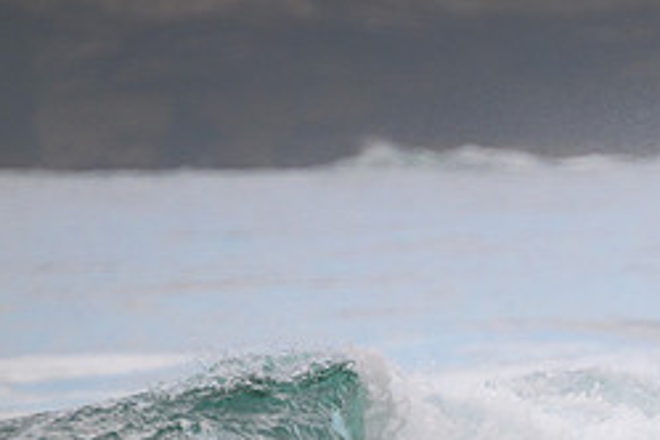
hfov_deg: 1.1
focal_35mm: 1866
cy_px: 489
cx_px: 758
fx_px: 34207
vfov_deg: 0.7
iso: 1250
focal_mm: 800
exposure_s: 1/320
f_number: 11
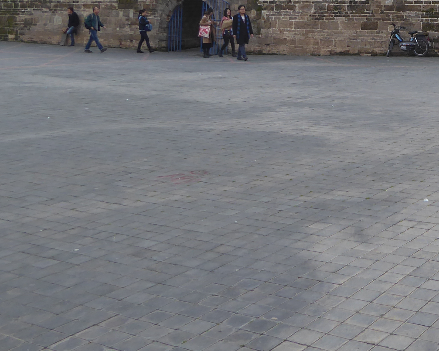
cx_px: 414
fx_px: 779
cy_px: 56
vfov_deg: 24.8
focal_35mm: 60
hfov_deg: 29.8
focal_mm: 4.3
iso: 80
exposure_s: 1/100
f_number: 3.3
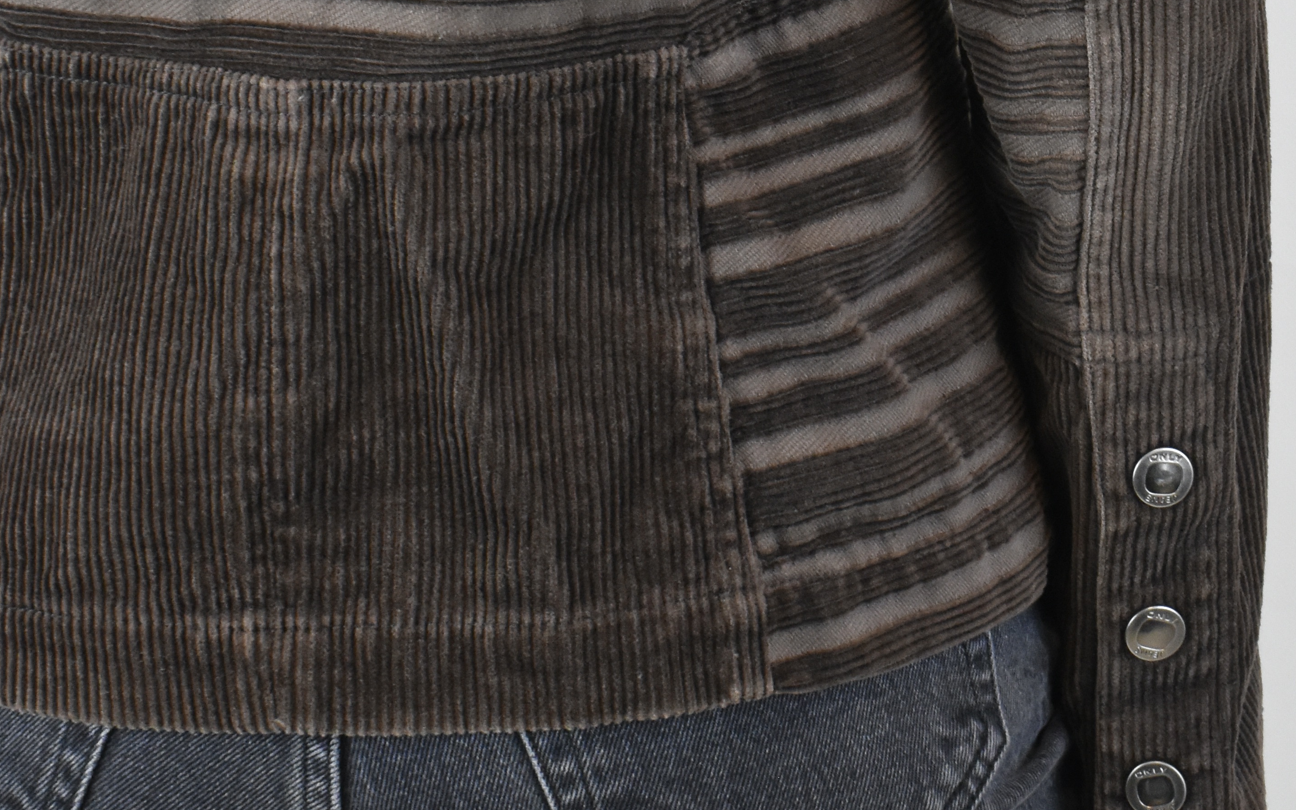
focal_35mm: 103
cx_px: 792
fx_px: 3638
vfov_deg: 12.4
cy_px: -126
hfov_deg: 20.2
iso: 1600
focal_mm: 32
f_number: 13
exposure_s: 1/50
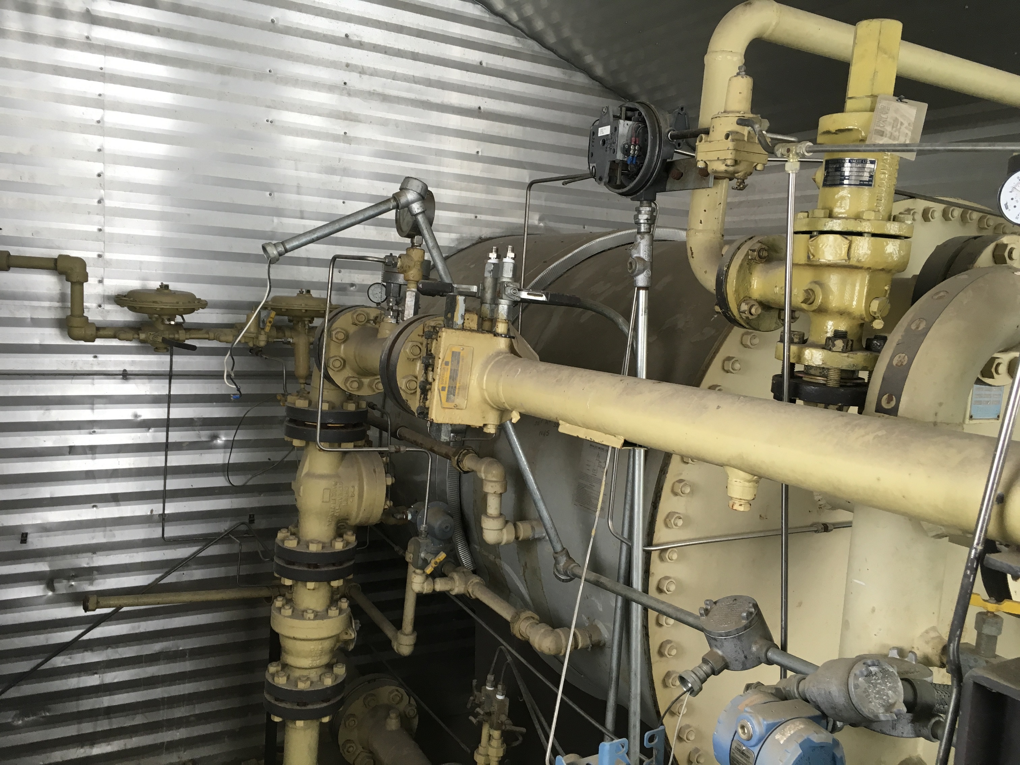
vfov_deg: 48.2
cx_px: 510
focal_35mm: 29
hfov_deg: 61.7
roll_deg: -4.3
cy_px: 382
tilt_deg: -10.9
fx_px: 855
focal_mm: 4.15
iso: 64
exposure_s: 1/30
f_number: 2.2
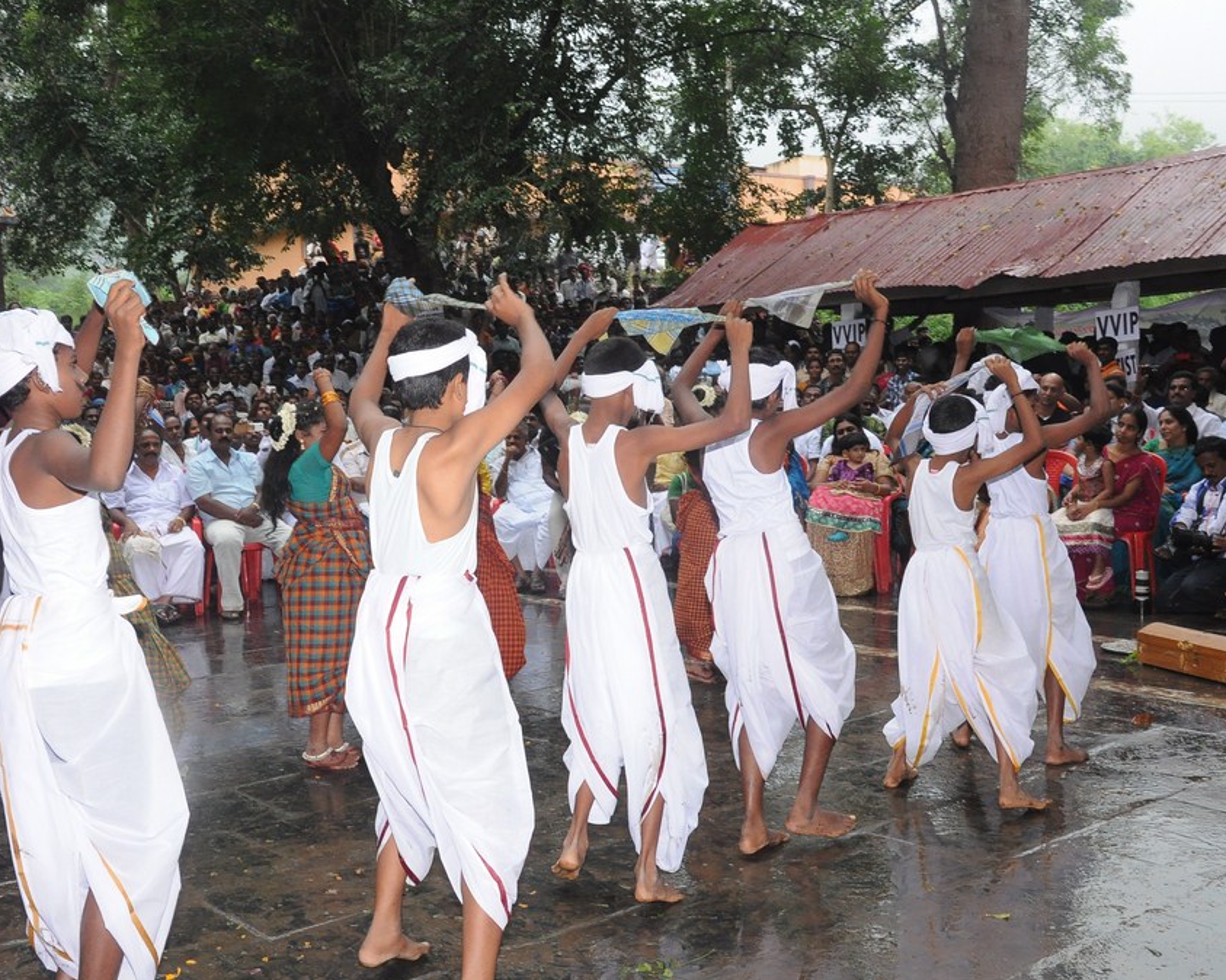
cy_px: 491
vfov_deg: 36.5
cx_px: 493
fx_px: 1487
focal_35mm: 41
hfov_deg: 44.6
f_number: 11
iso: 1250
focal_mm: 24
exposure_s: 1/125
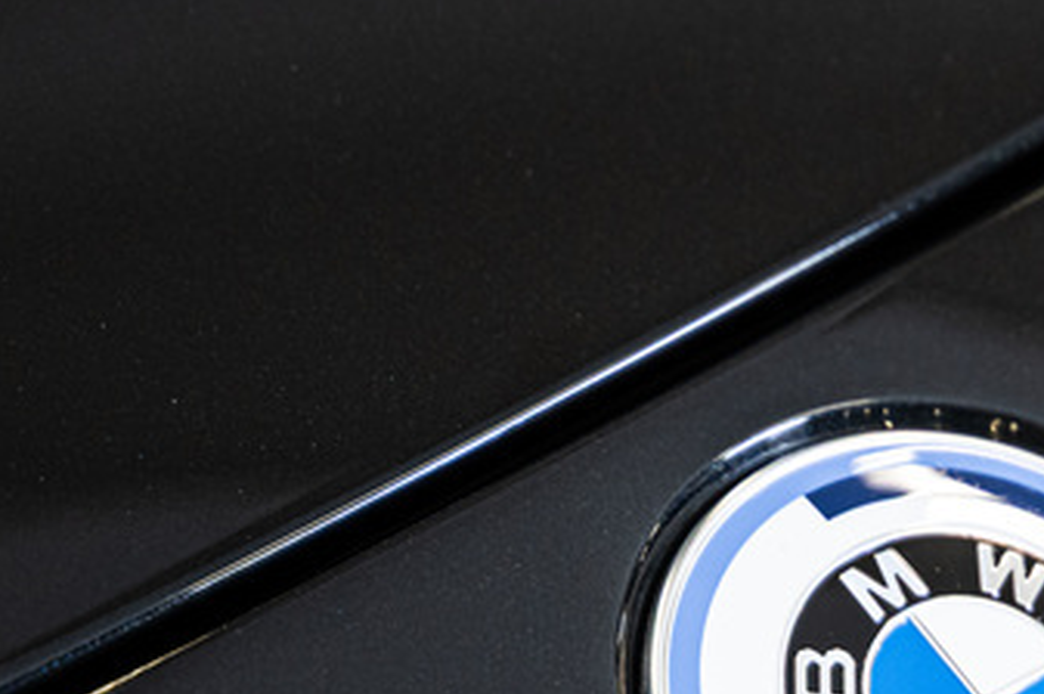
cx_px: 980
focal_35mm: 228
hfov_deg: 9.0
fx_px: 6605
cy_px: 722
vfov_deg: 6.0
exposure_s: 1/160
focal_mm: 75
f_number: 2.8
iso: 800
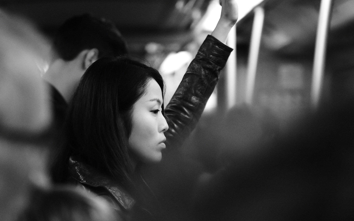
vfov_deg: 10.4
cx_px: 208
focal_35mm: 126
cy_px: 110
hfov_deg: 16.6
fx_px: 1216
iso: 6400
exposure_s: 1/800
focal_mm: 105
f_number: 2.8
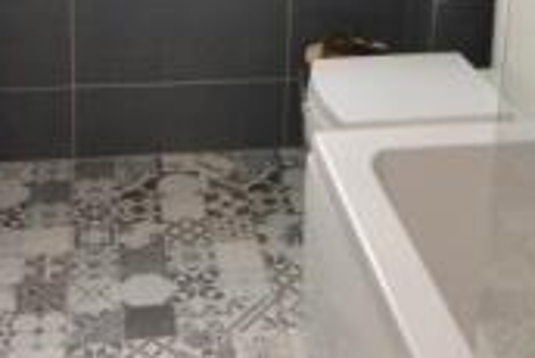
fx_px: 936
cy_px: -81
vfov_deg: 20.2
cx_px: 249
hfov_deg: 31.9
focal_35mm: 63
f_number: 6.3
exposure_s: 1/30
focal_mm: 11
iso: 800
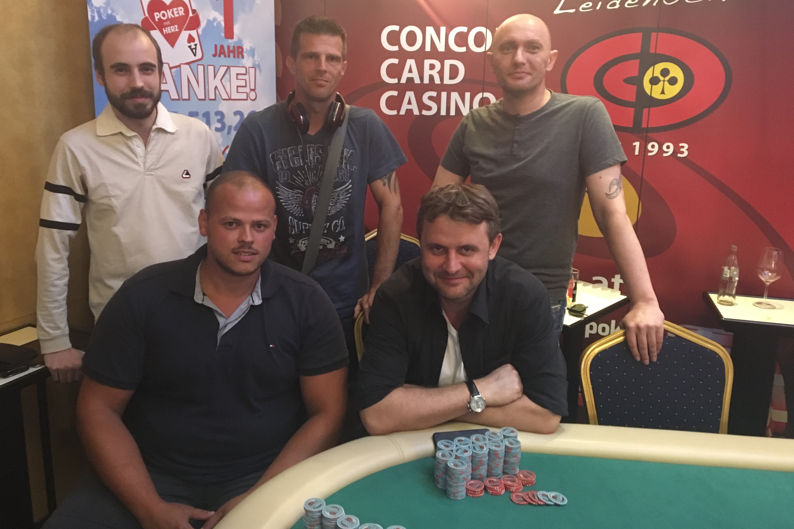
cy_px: 238
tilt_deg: -12.1
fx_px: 684
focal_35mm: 31
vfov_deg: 42.3
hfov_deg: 60.3
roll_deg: -1.5
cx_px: 388
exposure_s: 1/17
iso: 500
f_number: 2.2
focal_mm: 4.15
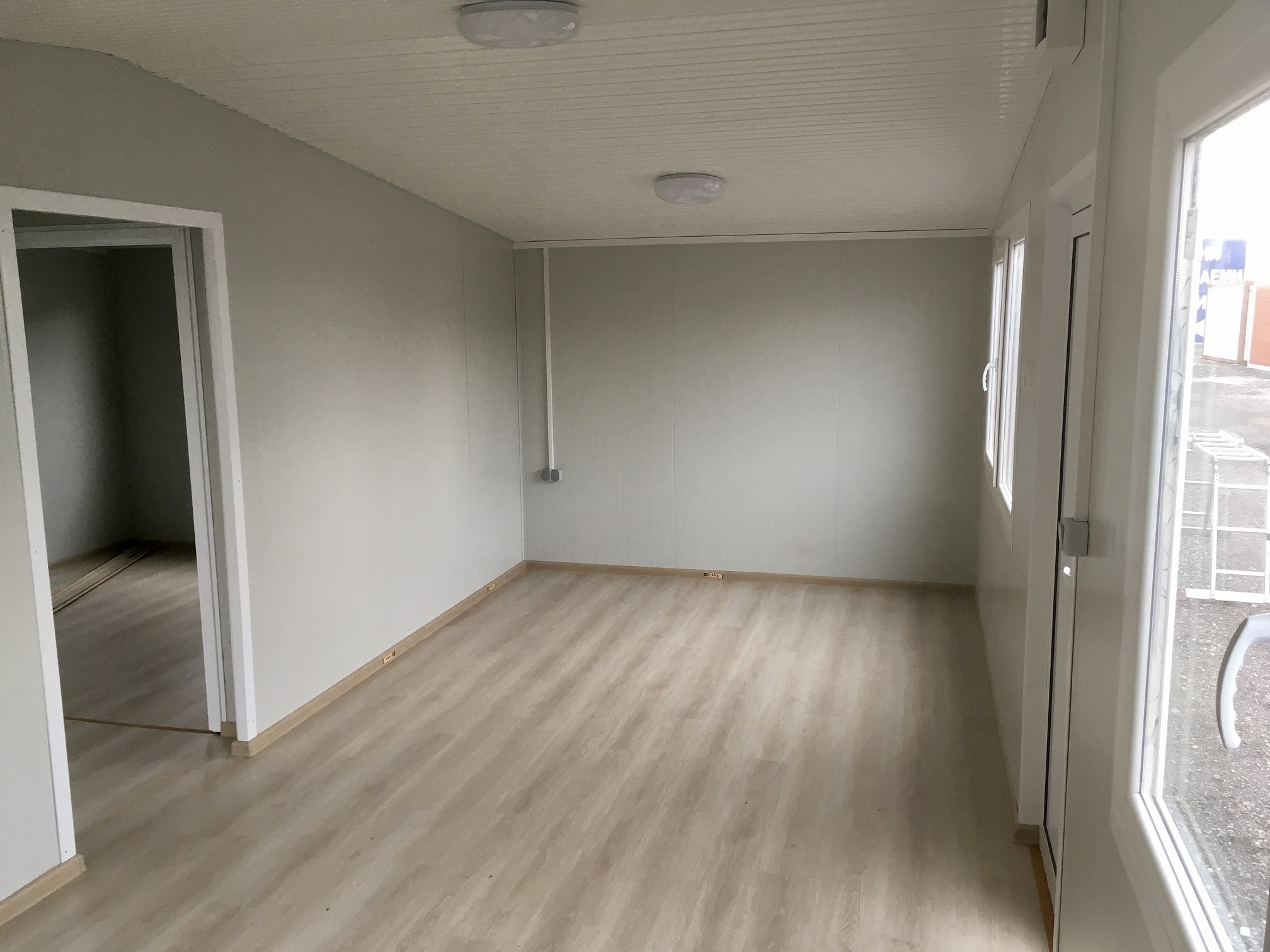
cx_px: 635
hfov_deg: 61.7
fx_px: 1064
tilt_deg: -9.3
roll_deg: +1.5
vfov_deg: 48.2
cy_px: 476
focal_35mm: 29
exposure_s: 1/33
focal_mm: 4.15
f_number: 2.2
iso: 25
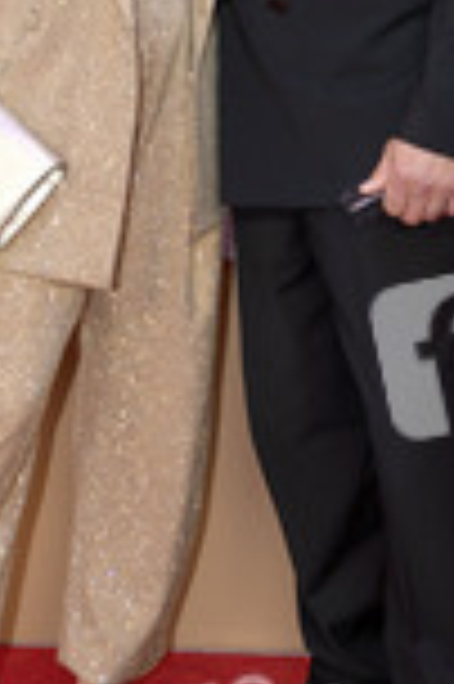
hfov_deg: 10.4
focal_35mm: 132
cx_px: 193
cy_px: 108
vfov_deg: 15.4
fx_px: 2503
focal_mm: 50
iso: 800
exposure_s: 1/200
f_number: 3.5
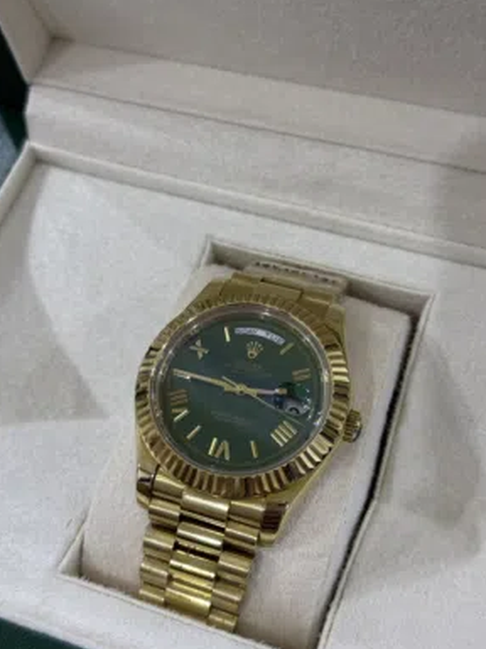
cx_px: 248
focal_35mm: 50
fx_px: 936
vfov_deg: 38.2
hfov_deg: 29.1
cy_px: 321
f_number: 1.78
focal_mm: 6.76
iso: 100
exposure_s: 1/51
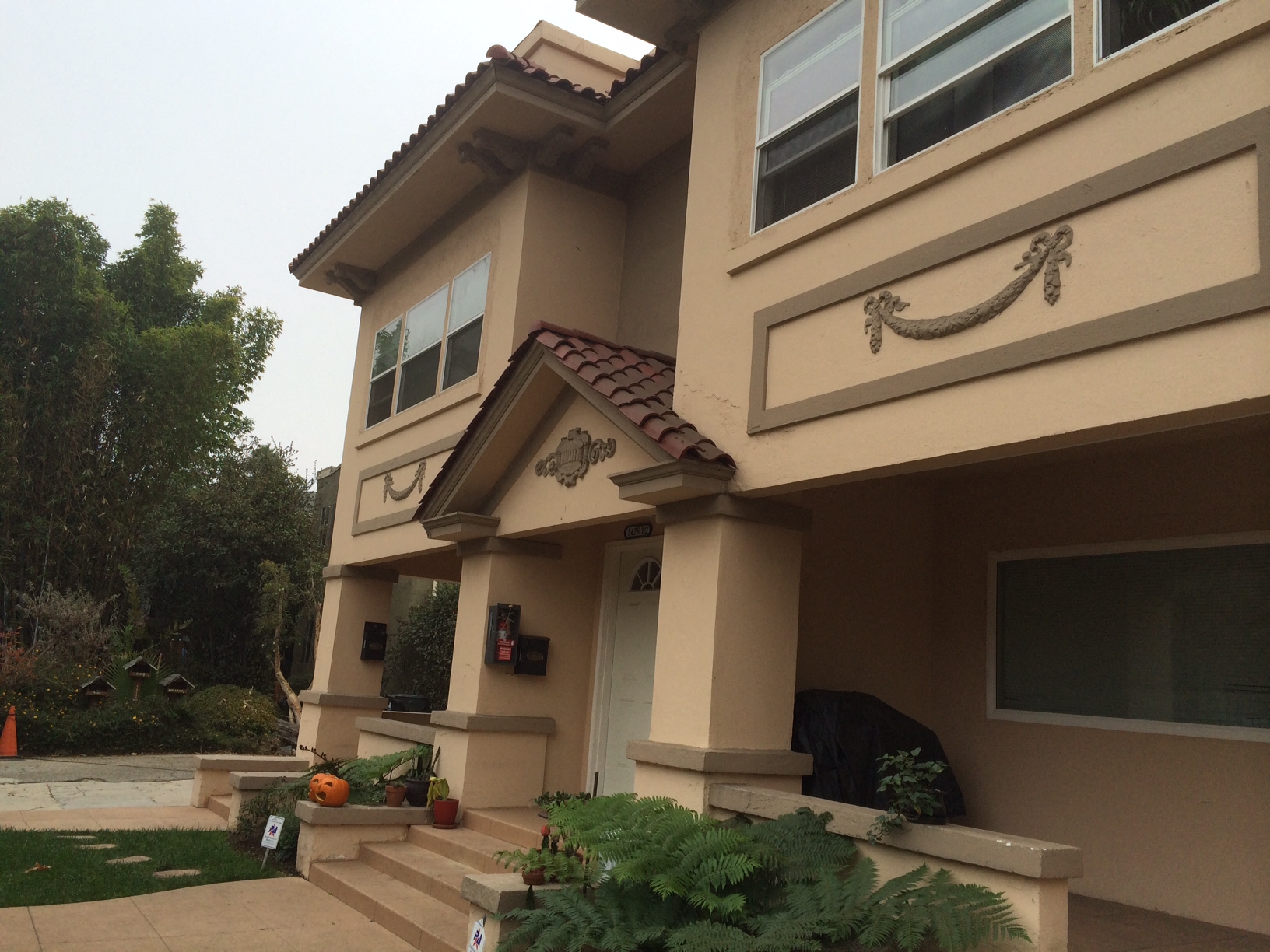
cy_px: 476
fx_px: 1101
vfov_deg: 46.8
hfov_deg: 60.0
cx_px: 635
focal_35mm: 30
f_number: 2.2
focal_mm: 4.12
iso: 32
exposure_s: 1/1053
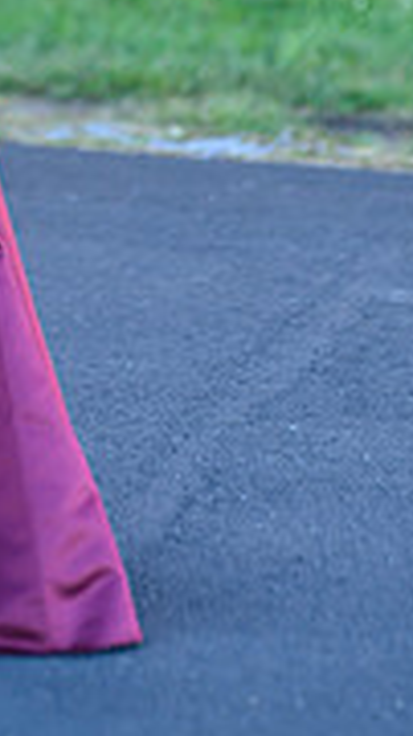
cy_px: -159
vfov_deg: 9.5
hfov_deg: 5.4
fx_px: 4350
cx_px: -159
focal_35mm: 223
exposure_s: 1/1250
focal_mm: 85
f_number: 1.8
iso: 400
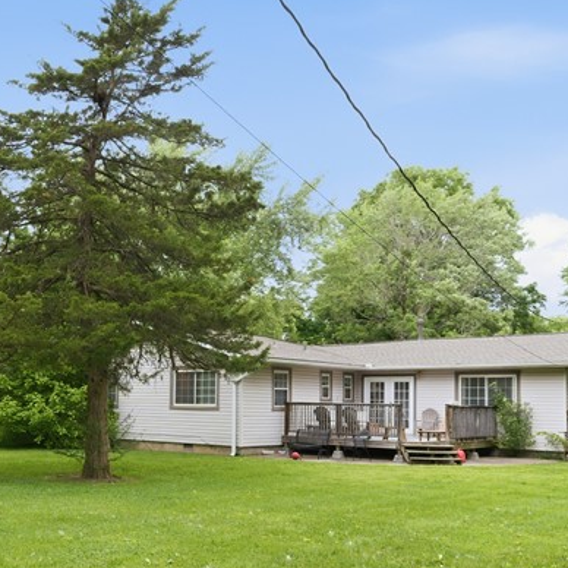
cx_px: 128
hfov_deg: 42.2
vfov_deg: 42.8
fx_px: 705
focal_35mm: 38
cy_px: 408
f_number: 9
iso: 320
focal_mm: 16
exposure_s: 1/30
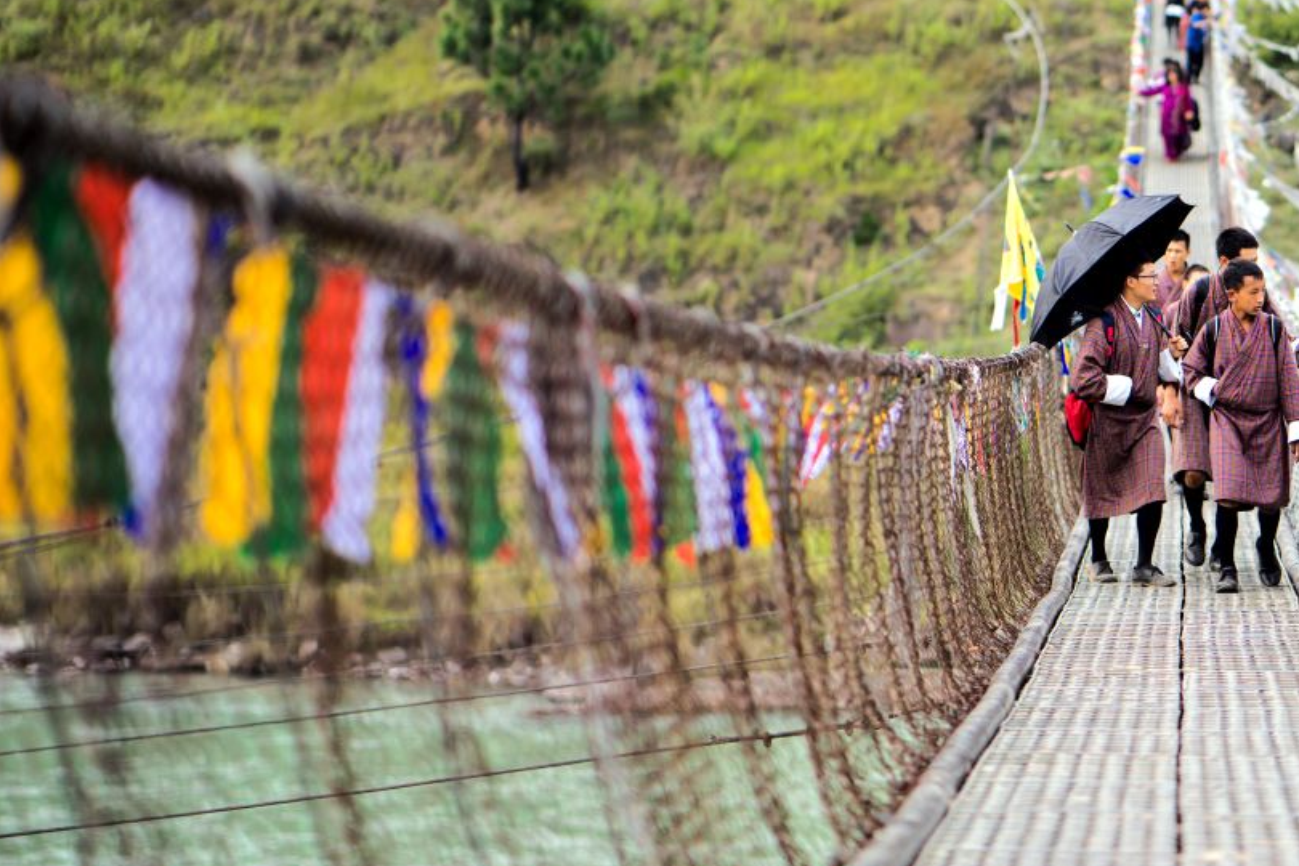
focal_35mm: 168
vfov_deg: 8.2
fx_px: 6062
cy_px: 335
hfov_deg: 12.2
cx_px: 1126
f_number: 1.8
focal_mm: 85
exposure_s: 1/320
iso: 100
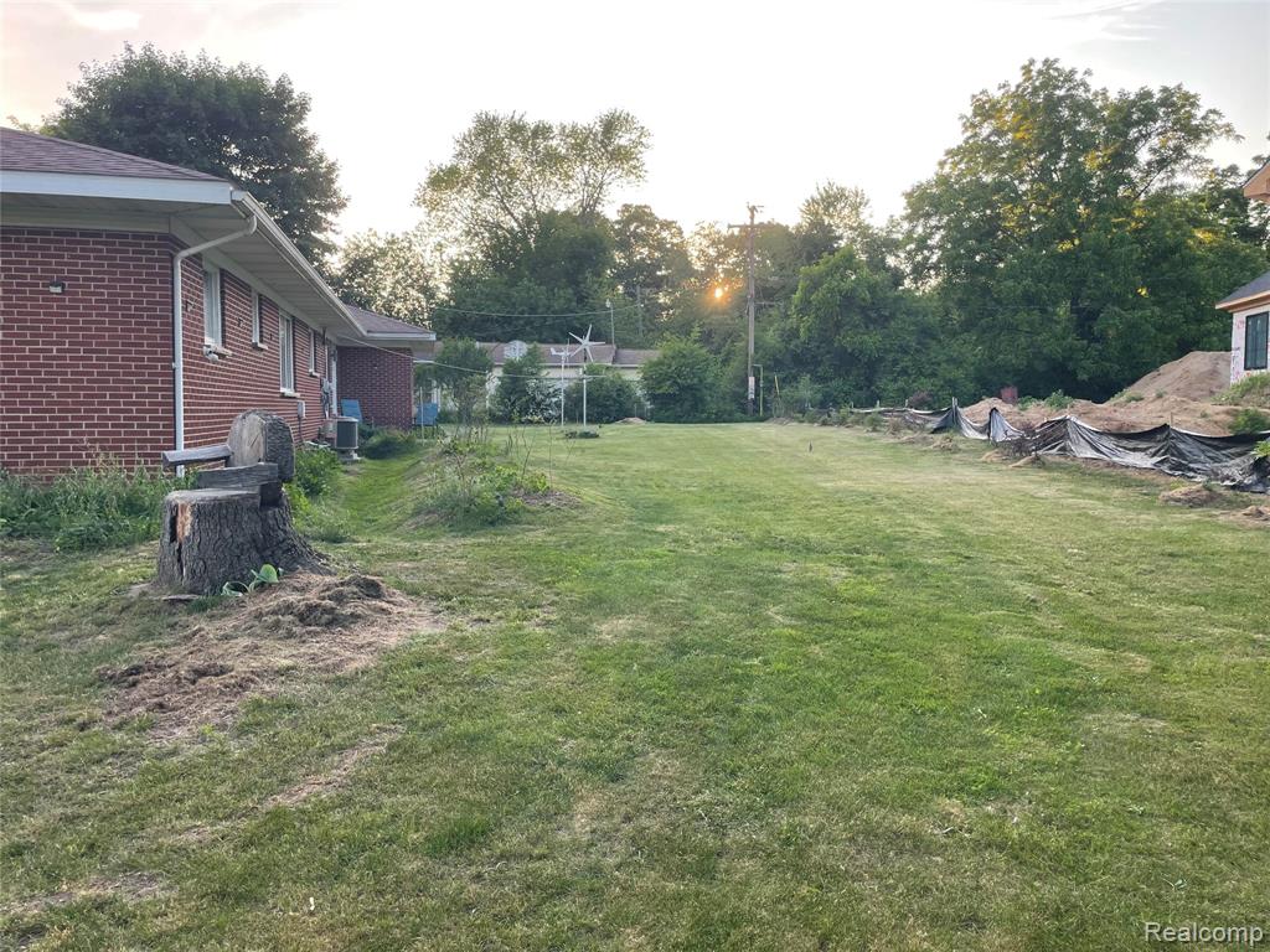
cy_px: 476
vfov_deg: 53.1
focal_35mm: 26
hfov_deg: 67.3
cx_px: 635
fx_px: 954
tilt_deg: -3.1
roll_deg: -0.1
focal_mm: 4.2
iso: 32
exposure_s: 1/326
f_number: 1.6
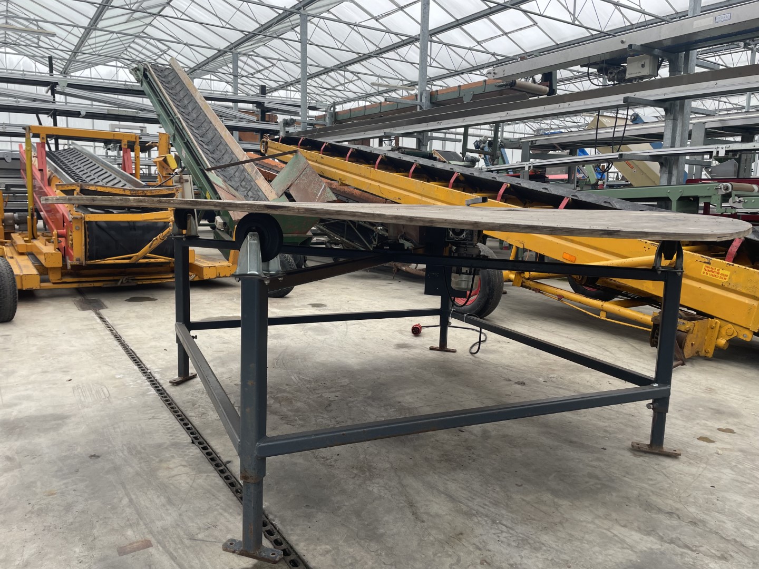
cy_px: 284
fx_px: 570
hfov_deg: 67.3
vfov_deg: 53.1
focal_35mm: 26
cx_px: 380
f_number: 1.6
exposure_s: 1/175
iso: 32
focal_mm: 4.2
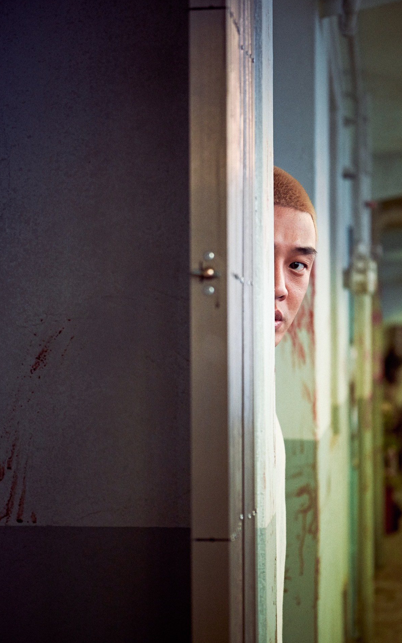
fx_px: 1350
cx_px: 203
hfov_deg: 16.9
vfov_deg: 26.8
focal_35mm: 77
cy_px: 322
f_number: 2.8
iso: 800
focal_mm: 50
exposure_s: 1/250
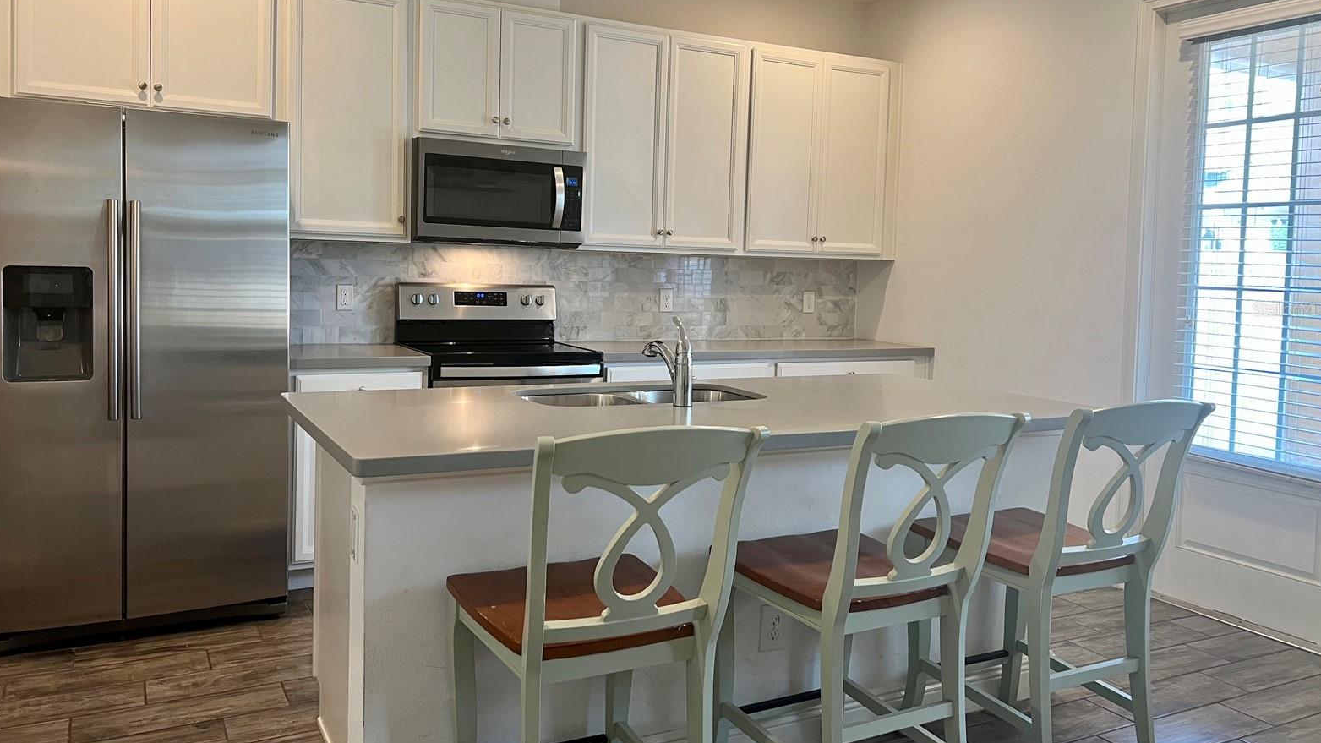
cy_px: 309
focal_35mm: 29
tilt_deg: -2.4
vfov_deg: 40.0
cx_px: 657
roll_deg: -1.2
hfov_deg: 66.1
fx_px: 1016
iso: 80
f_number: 1.5
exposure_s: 1/60
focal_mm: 5.7
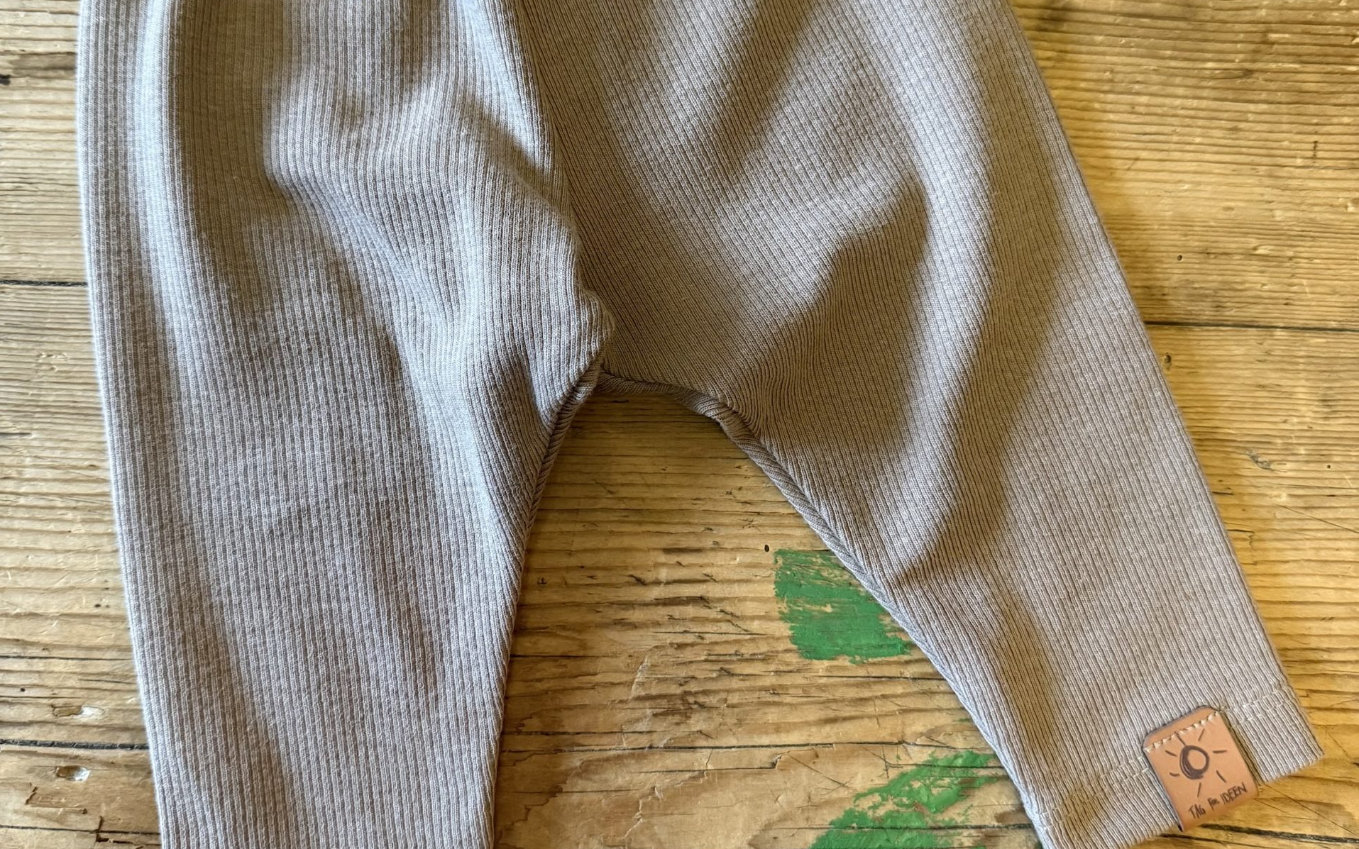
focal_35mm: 34
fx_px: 1259
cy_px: 335
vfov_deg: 37.1
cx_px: 678
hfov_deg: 56.7
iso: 640
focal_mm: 6.76
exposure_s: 1/60
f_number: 1.78
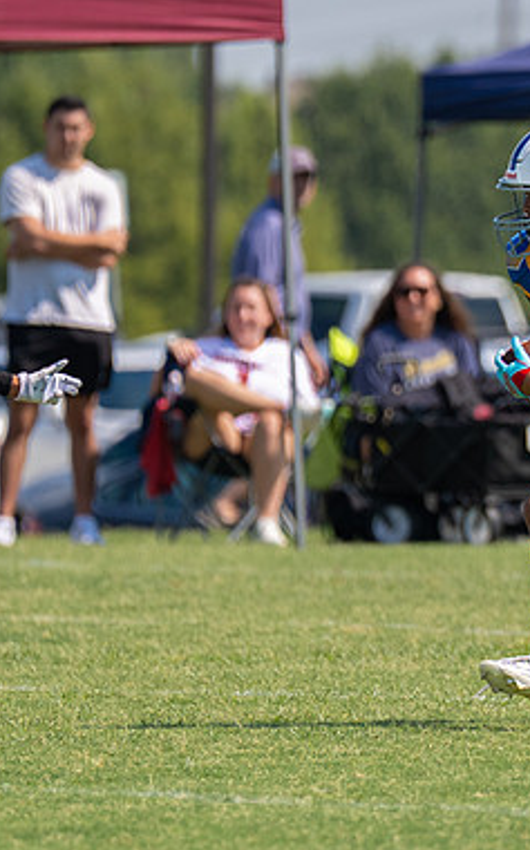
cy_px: 408
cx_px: 678
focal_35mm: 768
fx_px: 17776
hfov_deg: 1.7
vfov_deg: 2.7
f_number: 2.8
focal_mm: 200
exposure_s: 1/2500
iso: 100
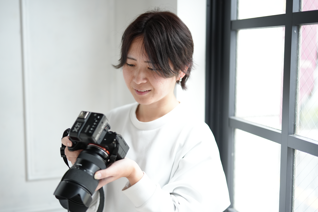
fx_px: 442
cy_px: 106
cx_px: 159
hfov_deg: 39.6
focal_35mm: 50
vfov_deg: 27.0
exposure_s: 1/160
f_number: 1.6
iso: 1000
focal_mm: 50
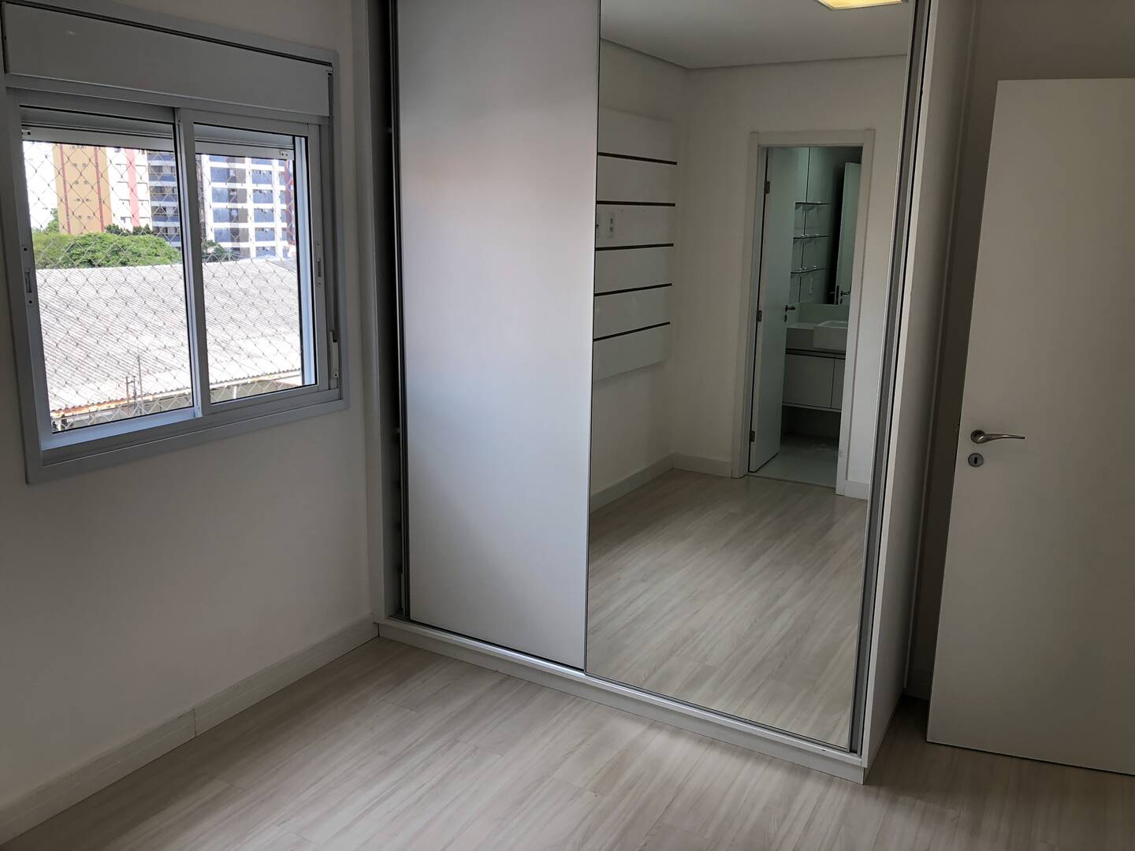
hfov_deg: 63.4
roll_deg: -1.5
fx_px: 918
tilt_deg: -12.1
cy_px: 426
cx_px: 568
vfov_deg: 49.7
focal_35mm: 28
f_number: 1.8
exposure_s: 1/120
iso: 20
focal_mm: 4
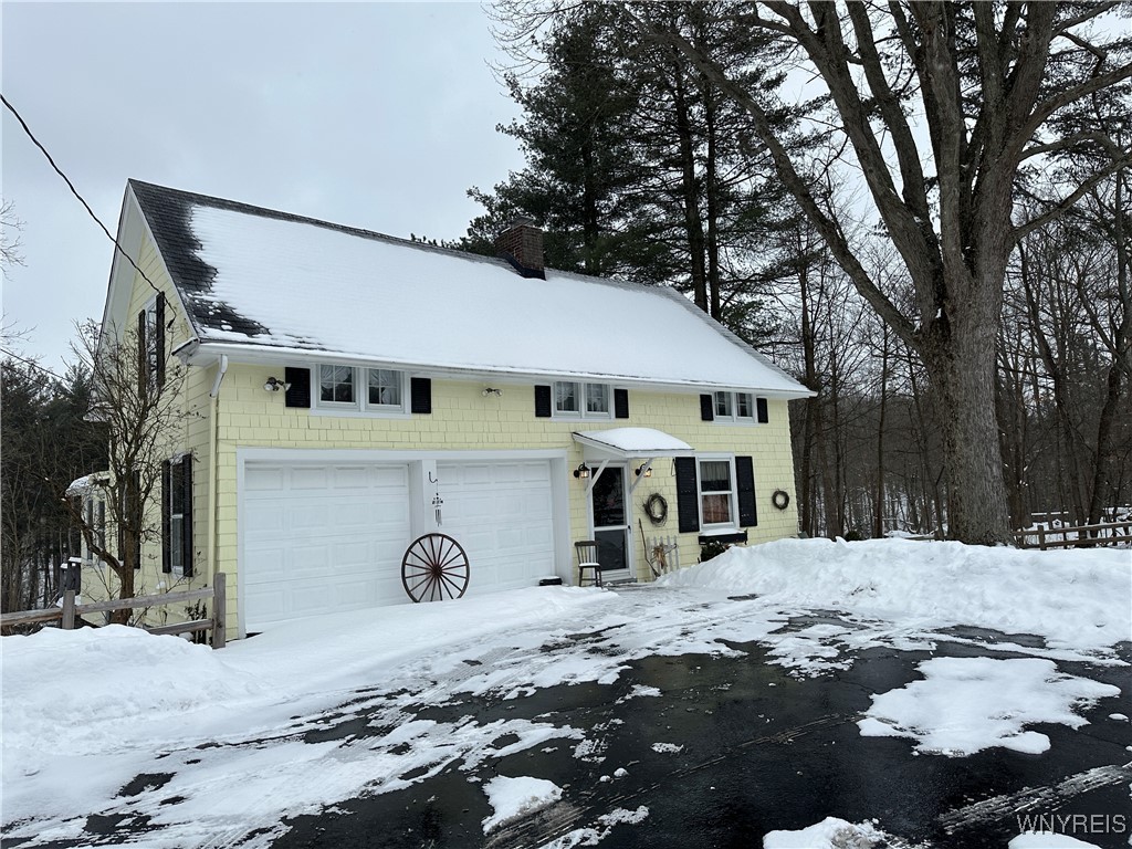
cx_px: 566
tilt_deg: +5.0
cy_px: 424
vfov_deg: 56.8
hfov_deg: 71.6
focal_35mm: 24
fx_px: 785
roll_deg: +3.2
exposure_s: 1/2882
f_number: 1.78
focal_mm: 6.86
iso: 80
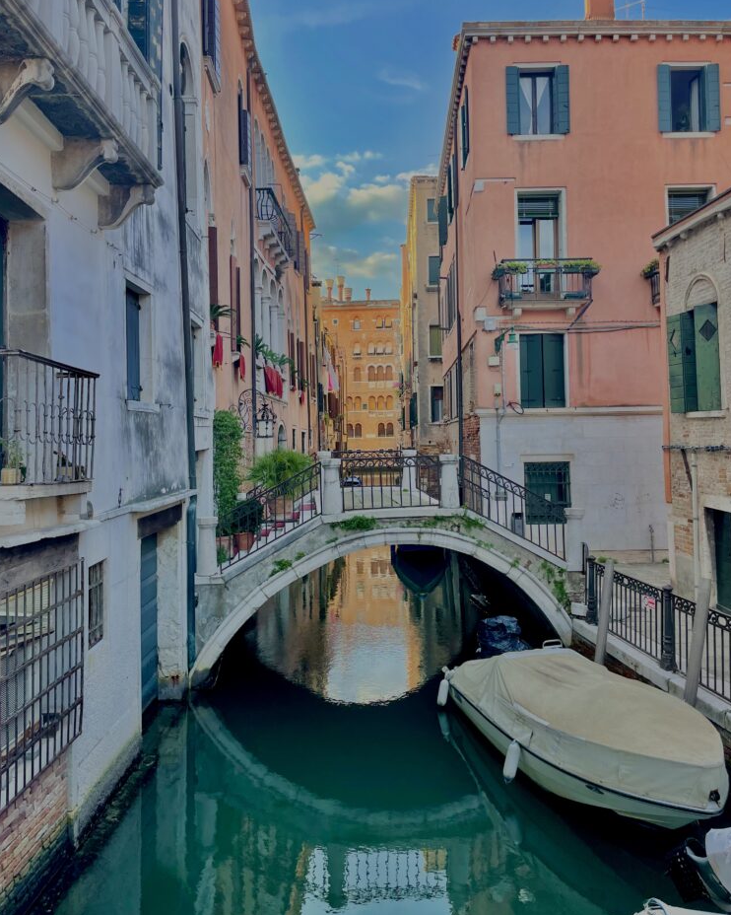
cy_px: 414
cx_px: 372
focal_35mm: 28
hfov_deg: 51.5
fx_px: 757
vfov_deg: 62.1
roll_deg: +1.5
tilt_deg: +2.7
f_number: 1.6
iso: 32
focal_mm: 4.2
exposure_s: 1/336
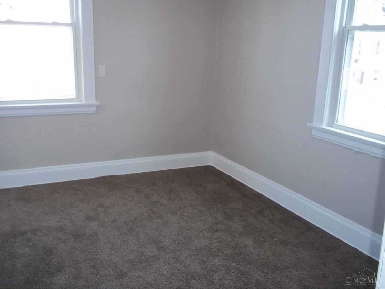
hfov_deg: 51.4
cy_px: 144
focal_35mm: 36
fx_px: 400
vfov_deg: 39.7
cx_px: 192
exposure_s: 1/40
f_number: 3.1
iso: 160
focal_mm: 6.5
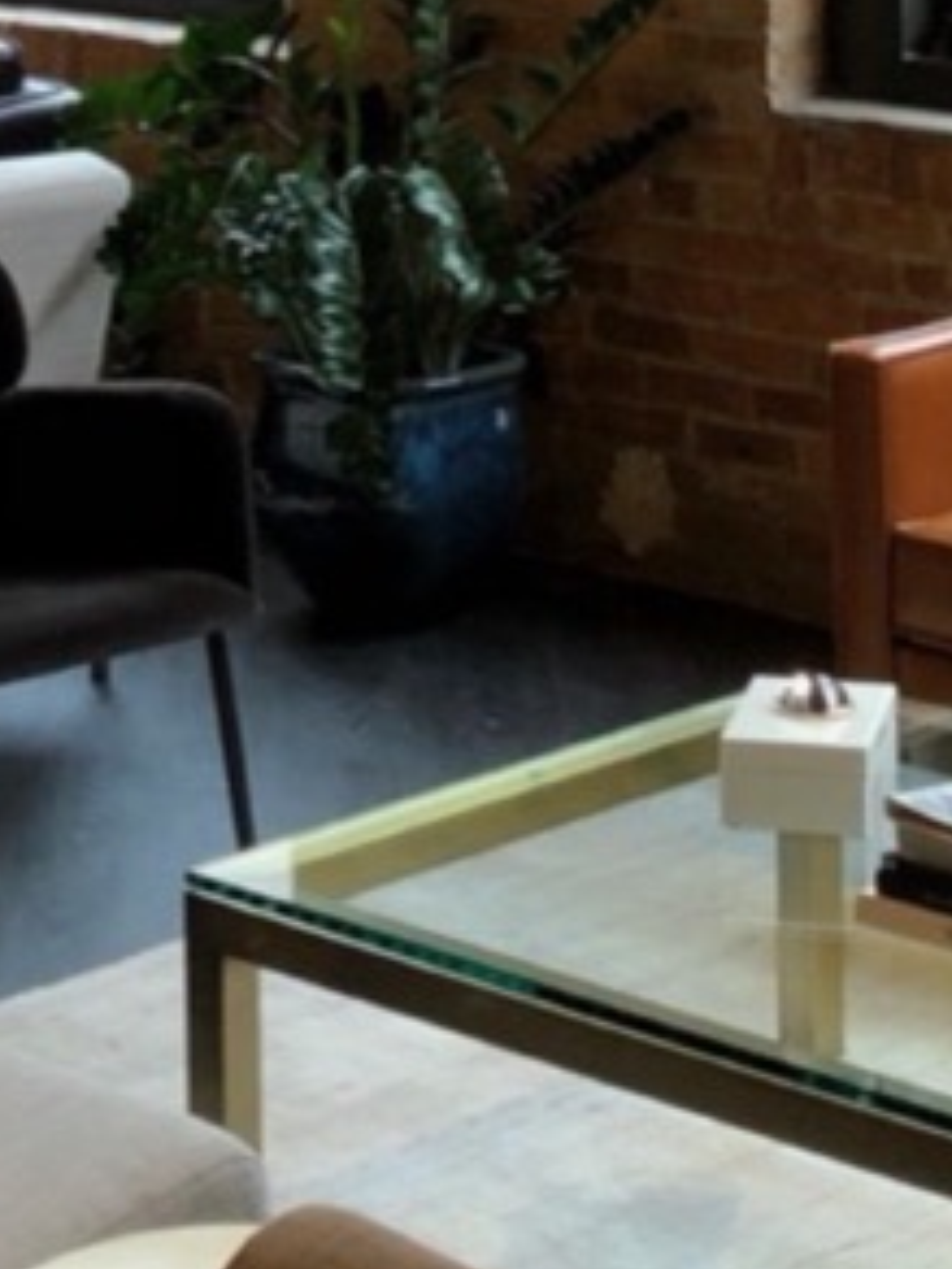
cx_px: 204
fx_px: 4217
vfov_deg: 16.4
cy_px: -296
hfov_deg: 12.8
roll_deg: +0.5
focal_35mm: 115
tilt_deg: -2.1
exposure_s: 1/30
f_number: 1.8
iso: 20
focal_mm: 3.99
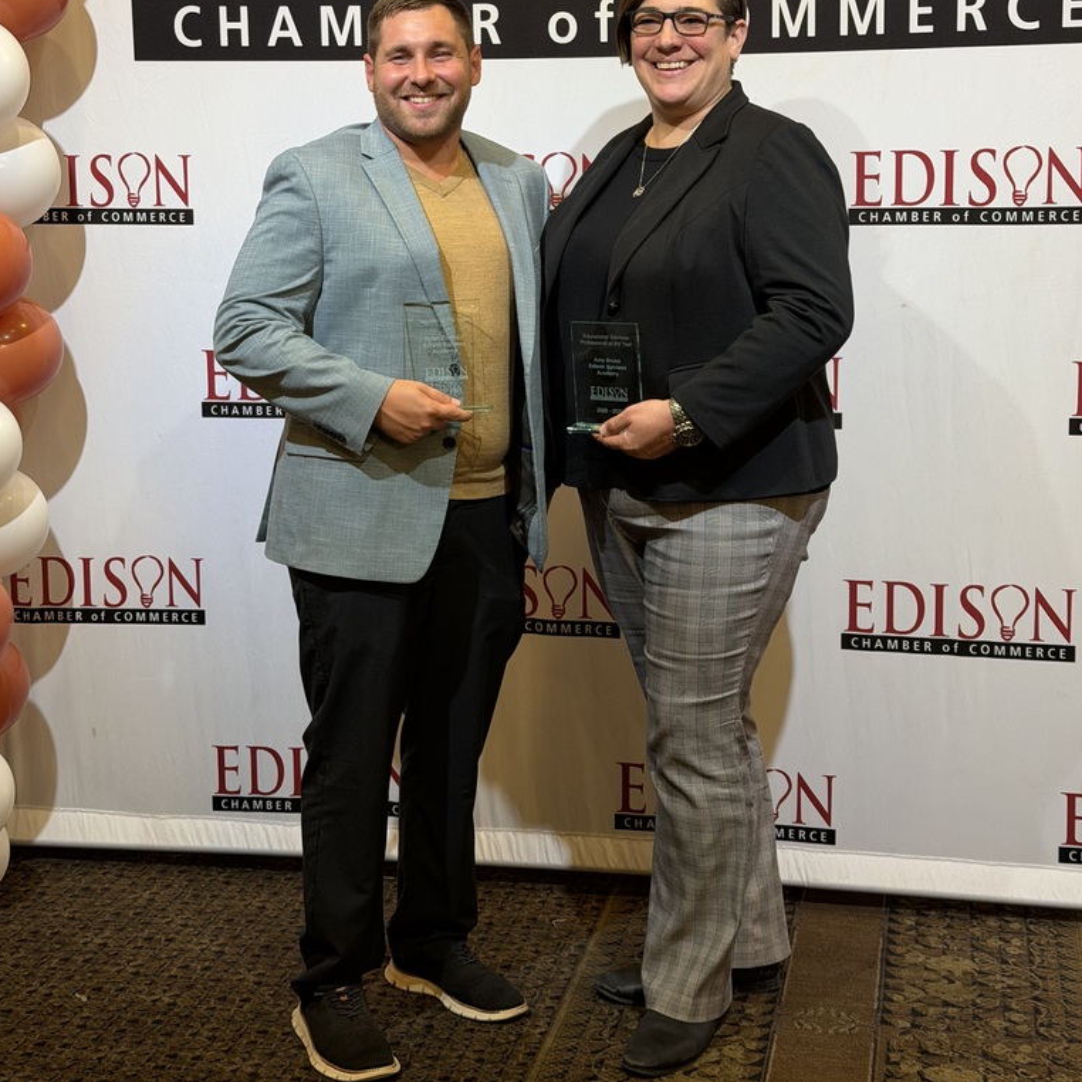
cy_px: 388
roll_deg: -1.0
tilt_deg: -4.8
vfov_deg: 29.9
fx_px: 2016
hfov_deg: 30.0
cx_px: 540
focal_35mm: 57
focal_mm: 6.76
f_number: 1.78
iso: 125
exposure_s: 1/60
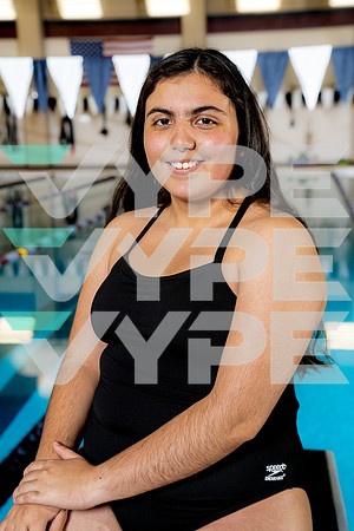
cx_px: 177
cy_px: 266
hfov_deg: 23.8
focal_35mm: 57
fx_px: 841
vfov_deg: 35.1
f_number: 5.6
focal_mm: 57
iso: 320
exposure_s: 1/250
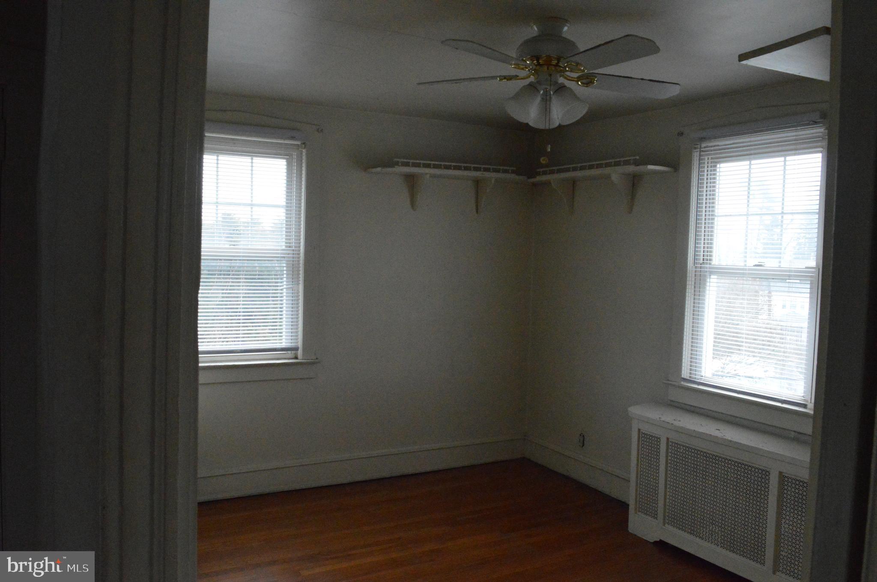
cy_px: 291
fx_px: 730
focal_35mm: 30
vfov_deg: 43.5
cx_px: 438
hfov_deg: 62.0
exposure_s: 1/200
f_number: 10
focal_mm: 20
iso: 6400
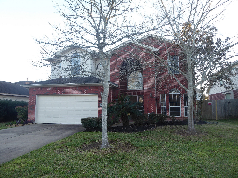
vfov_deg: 54.9
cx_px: 119
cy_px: 89
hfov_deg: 69.4
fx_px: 172
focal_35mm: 25
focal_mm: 4.3
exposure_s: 1/60
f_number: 3.3
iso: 100
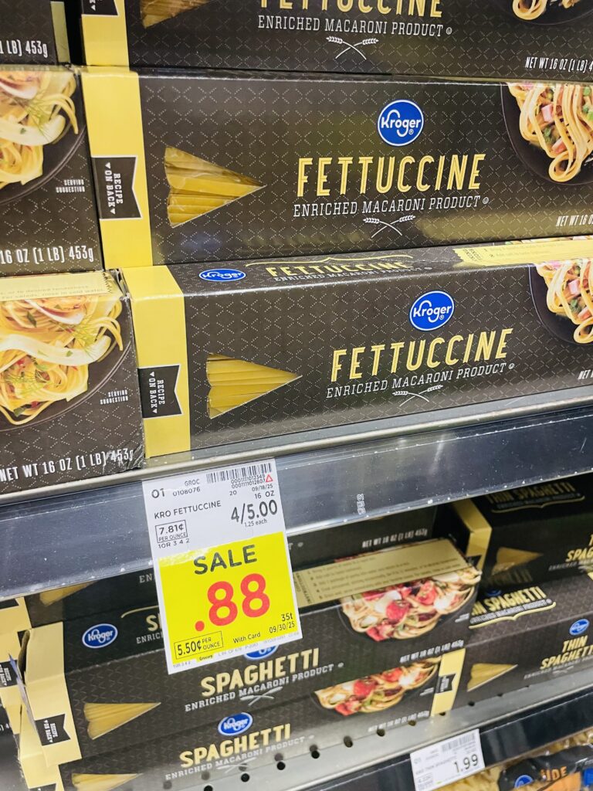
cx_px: 296
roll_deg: -2.5
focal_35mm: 26
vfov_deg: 67.3
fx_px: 594
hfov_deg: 53.1
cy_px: 396
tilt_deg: -31.4
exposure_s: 1/60
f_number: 1.6
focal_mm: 4.2
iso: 320
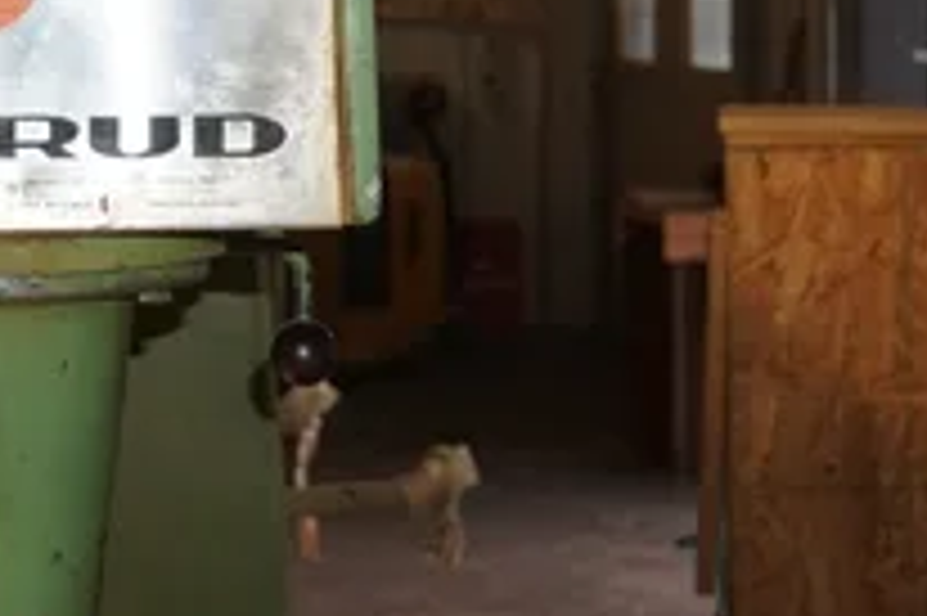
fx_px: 2778
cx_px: 194
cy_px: 97
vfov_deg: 12.6
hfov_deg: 18.8
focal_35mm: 108
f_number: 5.6
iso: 2500
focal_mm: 37
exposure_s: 1/60
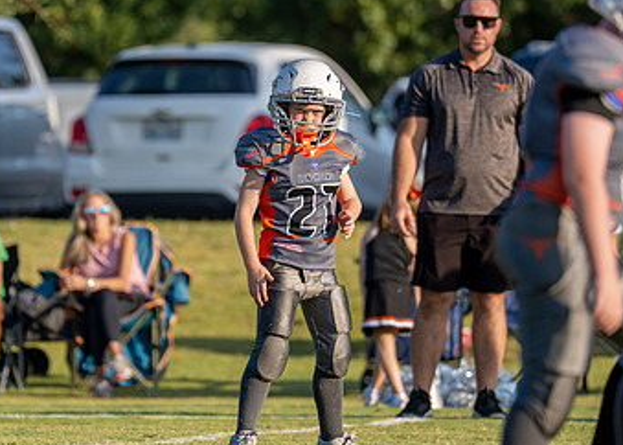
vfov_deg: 3.0
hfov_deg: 4.2
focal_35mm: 480
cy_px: 219
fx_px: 8491
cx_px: 232
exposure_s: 1/4000
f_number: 2.8
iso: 320
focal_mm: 200
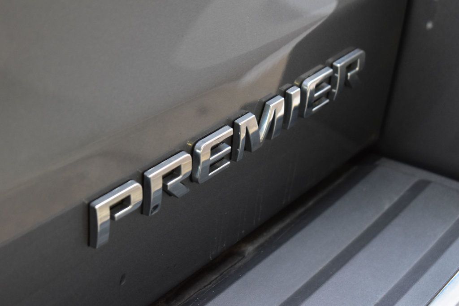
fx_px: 1051
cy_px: 153
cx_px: 230
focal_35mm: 82
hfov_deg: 24.6
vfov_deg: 16.5
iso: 1400
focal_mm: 55
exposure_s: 1/15
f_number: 6.3
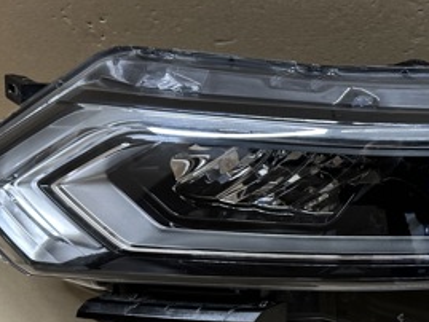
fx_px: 707
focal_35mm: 57
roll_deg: +2.4
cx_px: 341
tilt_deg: -44.6
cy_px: 235
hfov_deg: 32.9
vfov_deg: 25.4
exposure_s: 1/50
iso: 160
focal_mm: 6.86
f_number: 1.78
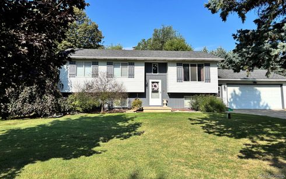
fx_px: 218
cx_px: 141
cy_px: 71
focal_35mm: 28
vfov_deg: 44.3
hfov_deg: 66.4
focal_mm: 5.96
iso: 50
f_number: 1.6
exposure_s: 1/3021
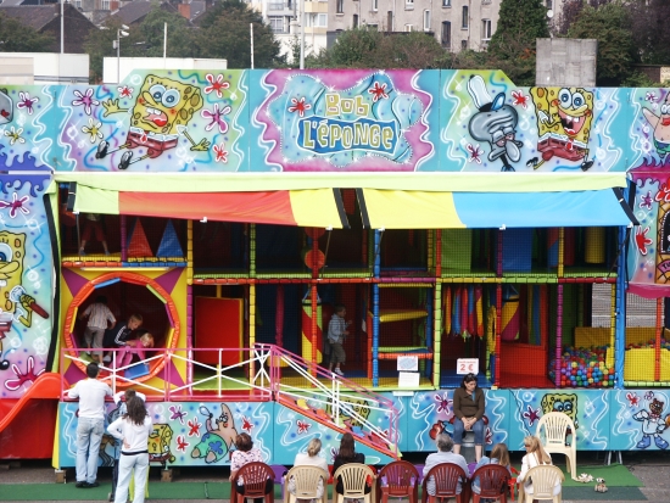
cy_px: 252
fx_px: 2227
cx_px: 335
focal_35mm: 115
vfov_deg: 12.9
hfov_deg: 17.1
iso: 64
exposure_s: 1/250
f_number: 3.6
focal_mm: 23.46
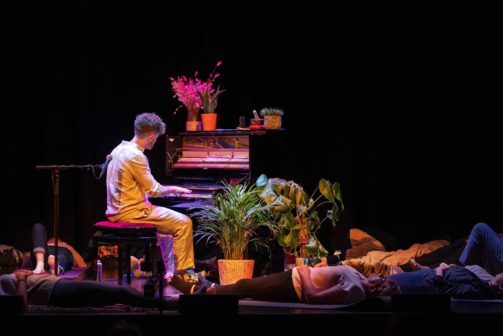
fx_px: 1774
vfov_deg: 10.8
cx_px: 252
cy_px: 168
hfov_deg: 16.1
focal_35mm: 127
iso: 1000
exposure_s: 1/250
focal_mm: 85
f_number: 2
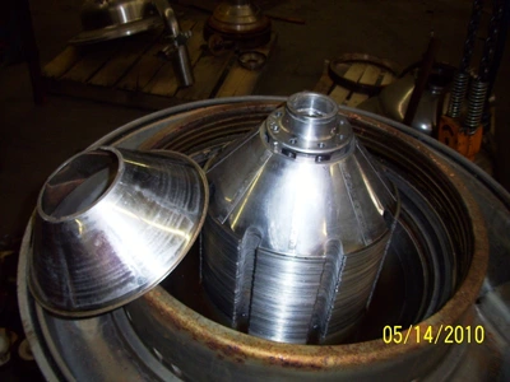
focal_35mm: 34
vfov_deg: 41.8
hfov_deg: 54.0
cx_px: 255
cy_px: 191
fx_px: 501
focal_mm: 5.7
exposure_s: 1/40
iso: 80
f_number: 2.9
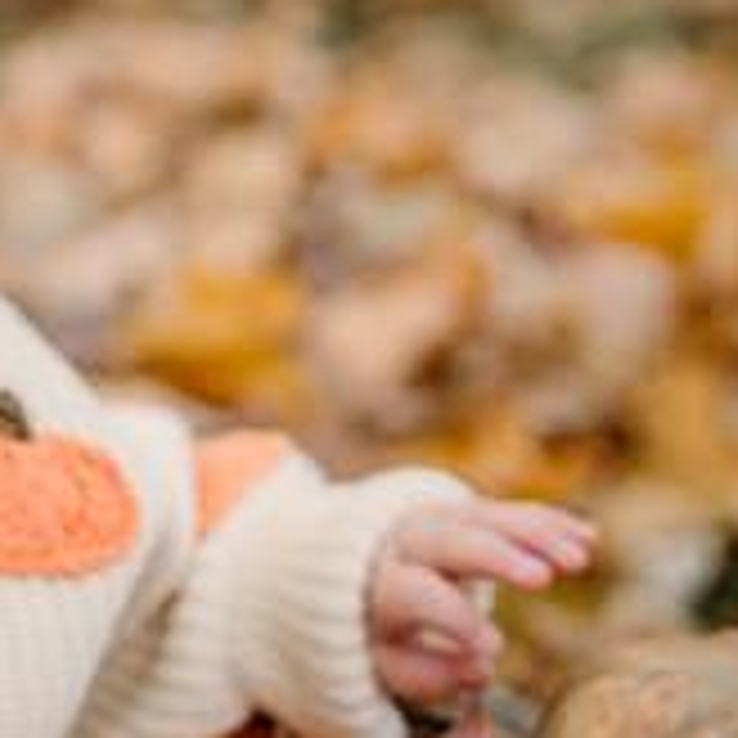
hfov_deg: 11.4
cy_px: 92
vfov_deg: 11.7
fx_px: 3594
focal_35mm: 149
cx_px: -289
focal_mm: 47
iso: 320
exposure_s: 1/500
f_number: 2.5
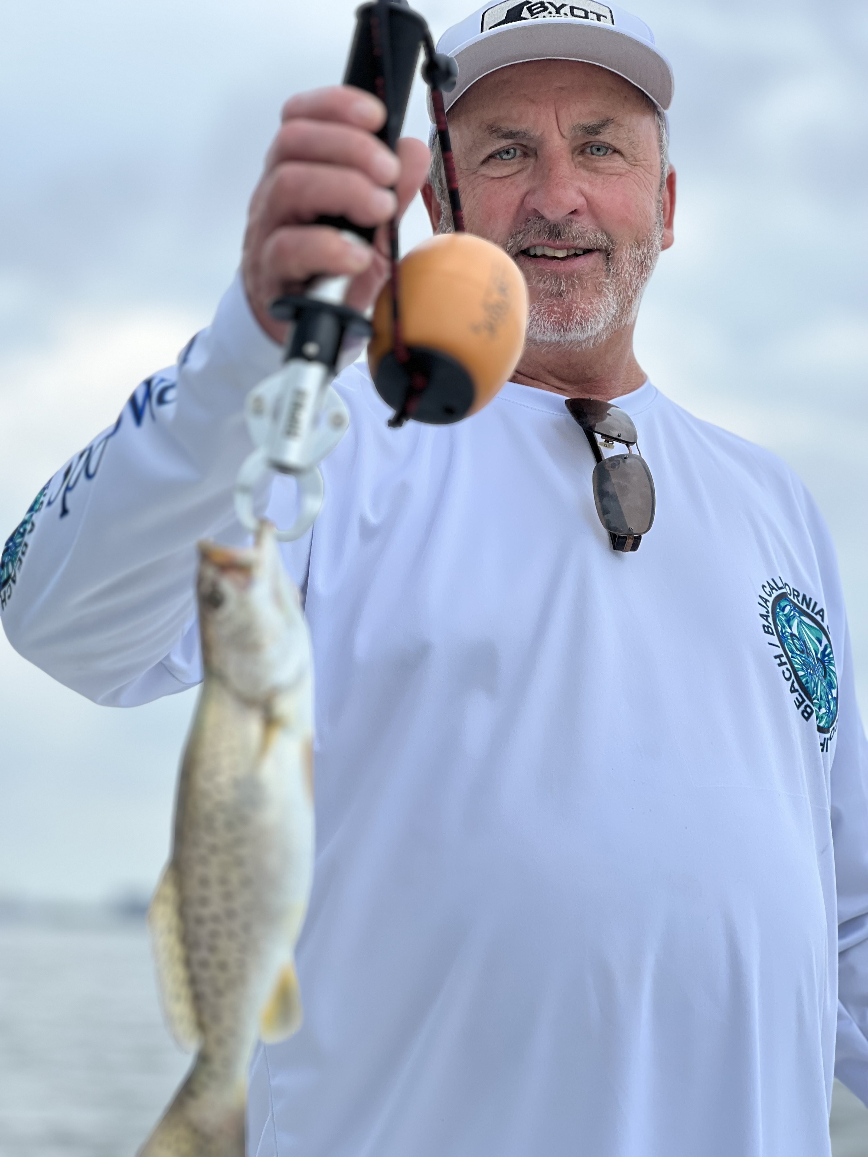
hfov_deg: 19.1
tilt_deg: +7.5
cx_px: 434
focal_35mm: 77
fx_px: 2574
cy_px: 578
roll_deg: -2.0
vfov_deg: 25.3
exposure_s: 1/121
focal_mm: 9
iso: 32
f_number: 2.8
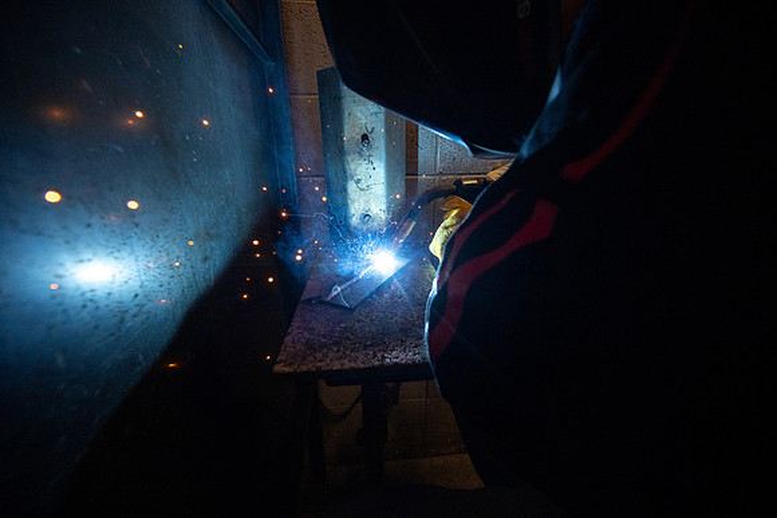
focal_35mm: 14
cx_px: 388
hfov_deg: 104.2
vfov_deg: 81.2
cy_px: 259
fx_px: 302
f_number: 4
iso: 2000
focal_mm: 14
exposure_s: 1/3200
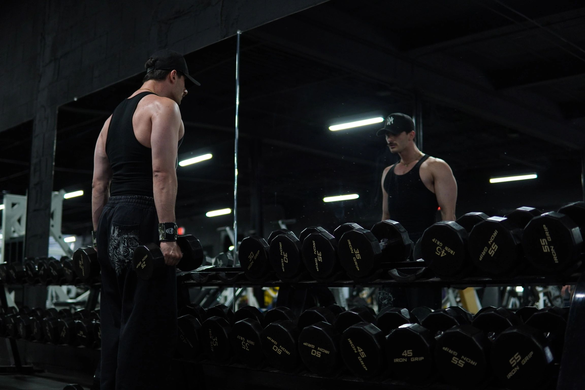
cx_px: 292
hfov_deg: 43.6
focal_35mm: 45
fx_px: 731
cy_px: 195
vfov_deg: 29.9
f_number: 1.4
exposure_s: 1/125
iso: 400
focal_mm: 30
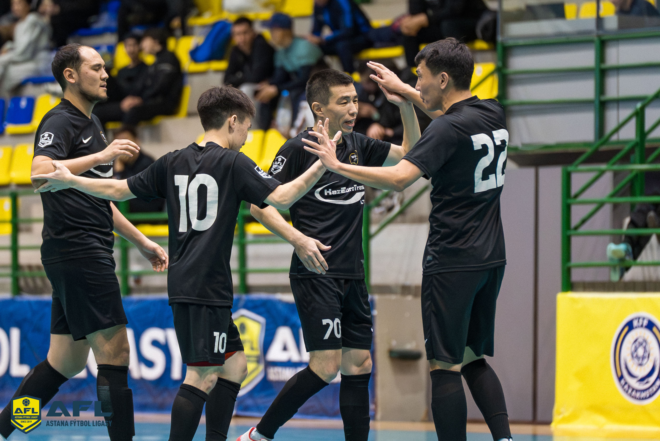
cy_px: 220
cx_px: 330
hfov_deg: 9.1
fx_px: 4145
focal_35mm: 226
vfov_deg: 6.1
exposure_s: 1/1000
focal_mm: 151
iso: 10000
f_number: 2.8
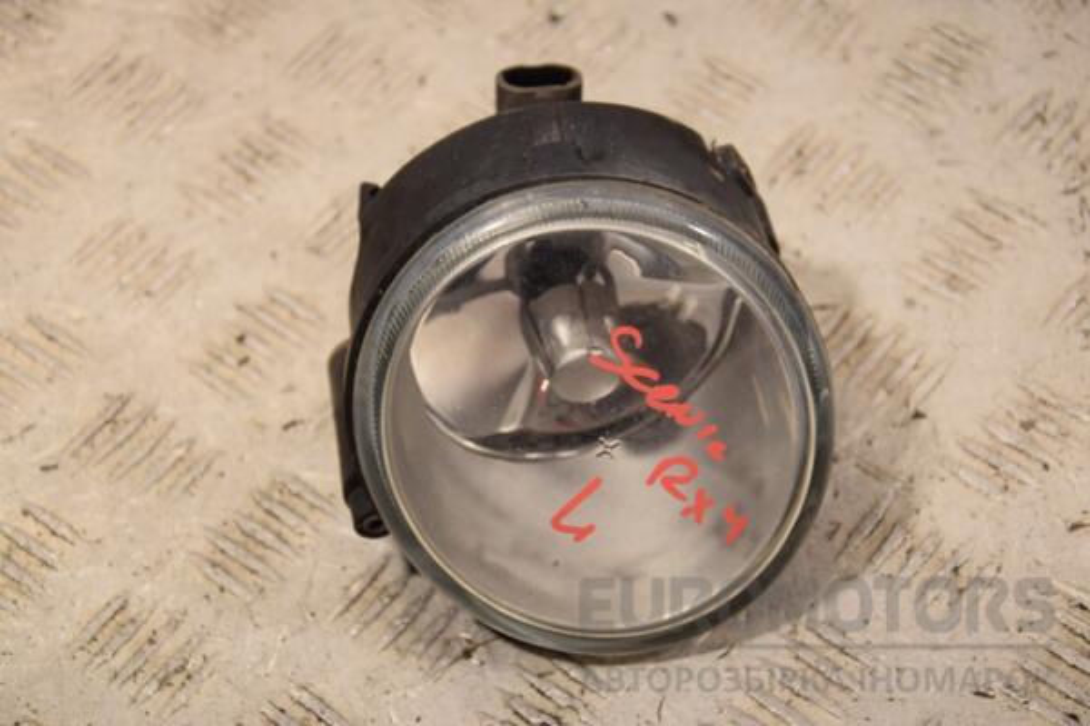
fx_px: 2997
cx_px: 545
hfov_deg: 20.6
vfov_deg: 13.8
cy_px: 363
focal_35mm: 99
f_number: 6.3
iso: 400
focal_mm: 66
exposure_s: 1/160
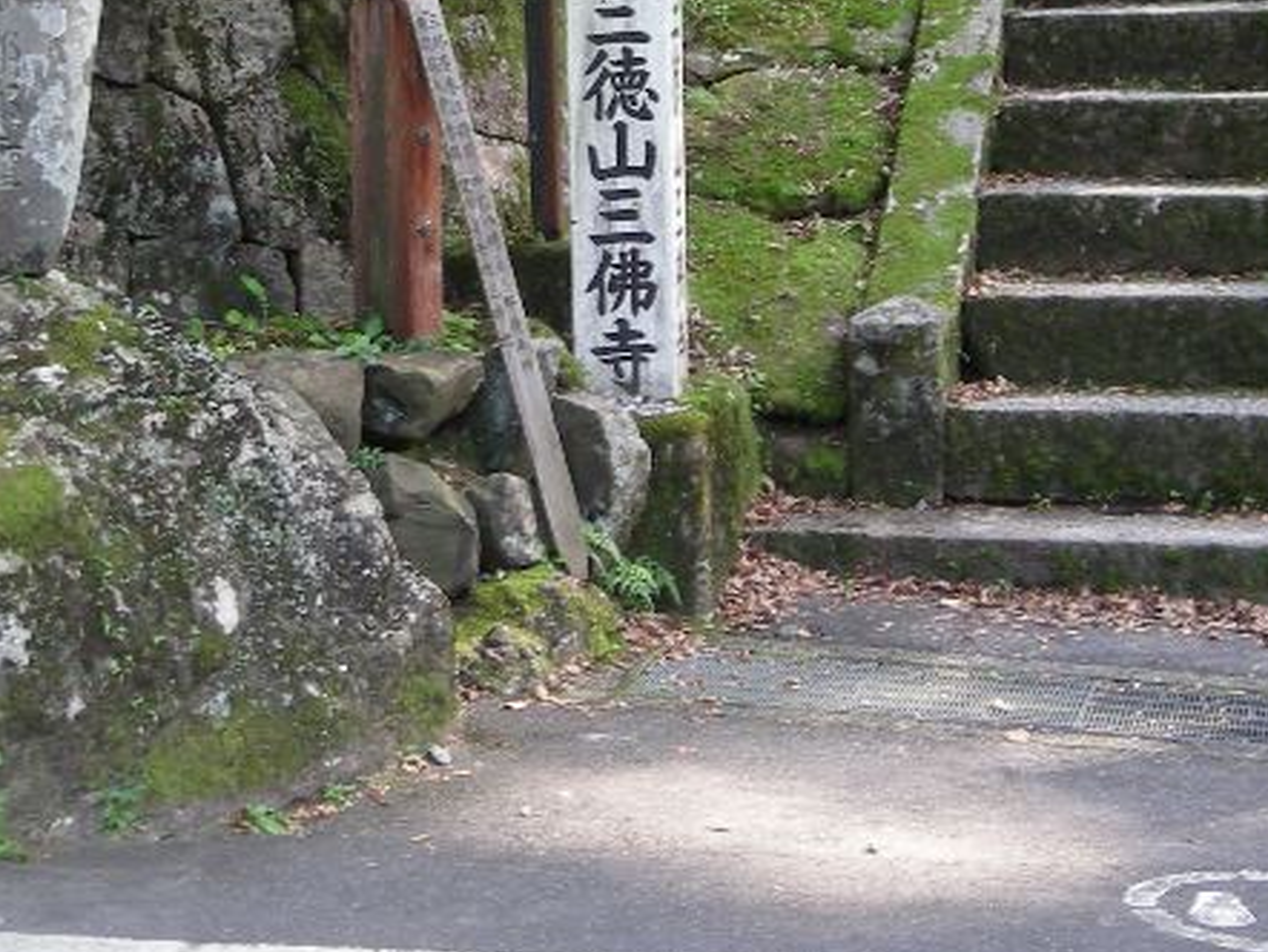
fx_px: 2969
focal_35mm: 81
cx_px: 293
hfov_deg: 23.8
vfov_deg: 18.0
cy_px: 100
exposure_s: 1/59.8
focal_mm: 5.7
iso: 86
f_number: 2.8
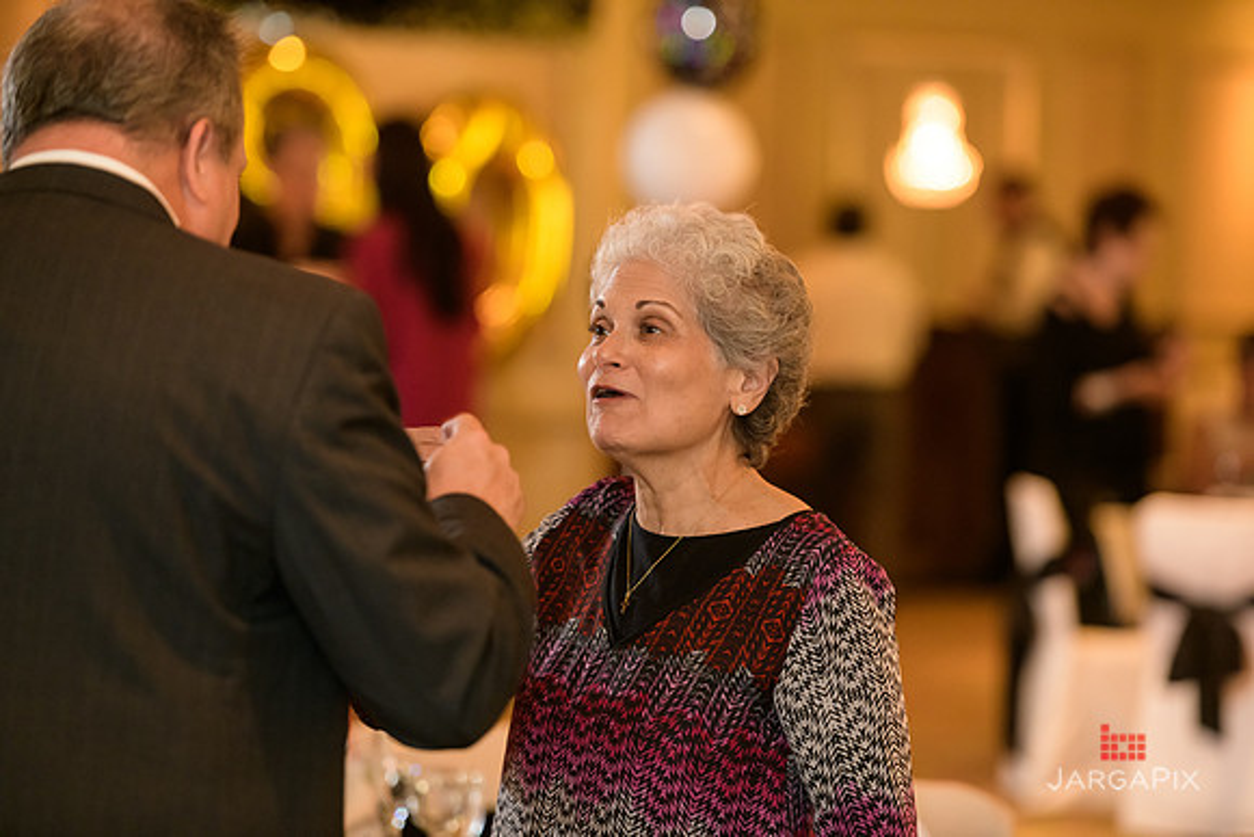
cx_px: 627
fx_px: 5400
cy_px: 418
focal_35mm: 155
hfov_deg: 13.2
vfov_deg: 8.9
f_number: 3.2
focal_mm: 155
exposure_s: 1/125
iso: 1600
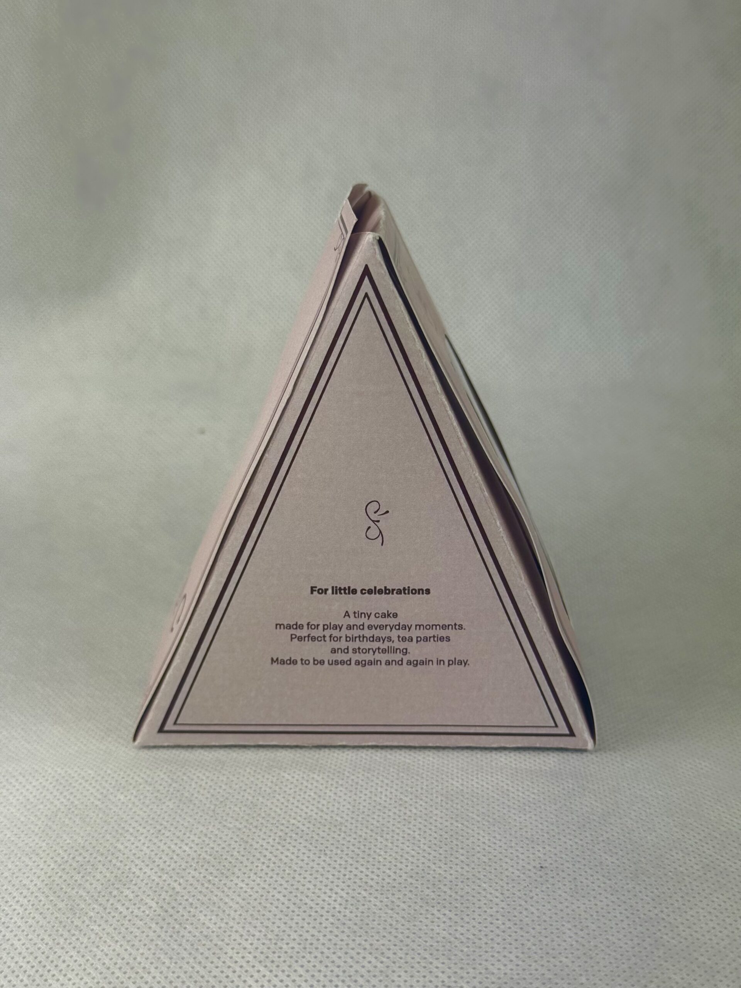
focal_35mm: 48
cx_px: 370
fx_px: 1370
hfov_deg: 30.3
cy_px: 494
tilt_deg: -17.3
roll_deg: -1.0
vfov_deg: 39.7
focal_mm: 6.76
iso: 80
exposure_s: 1/481
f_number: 1.78
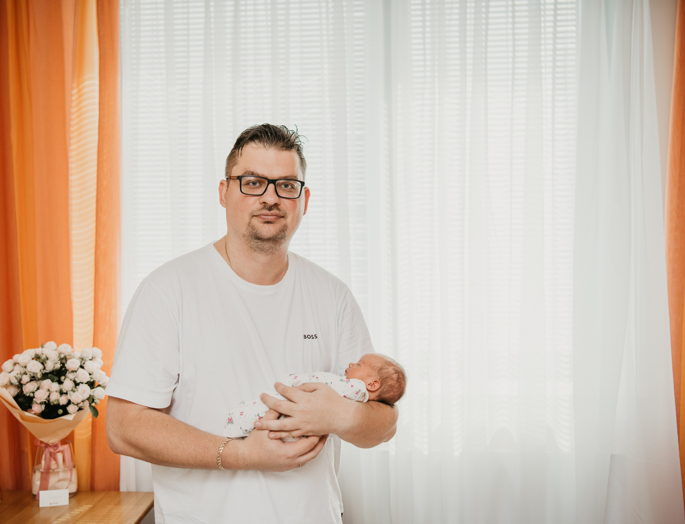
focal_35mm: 45
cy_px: 280
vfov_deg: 32.8
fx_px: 889
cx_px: 290
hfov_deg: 42.0
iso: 160
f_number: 3.2
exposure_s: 1/160
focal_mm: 38
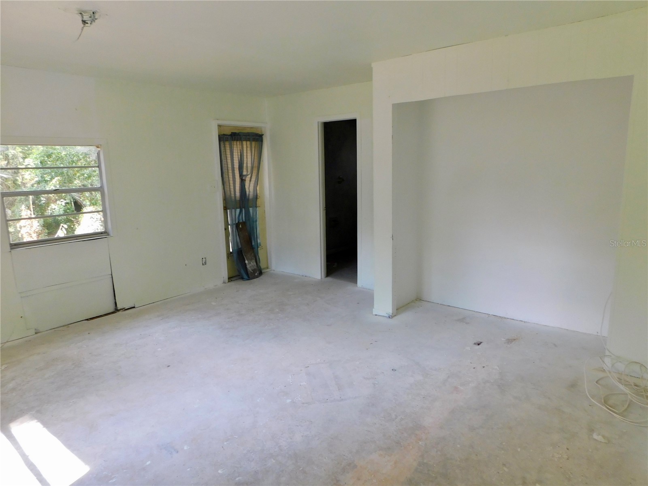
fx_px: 431
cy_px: 243
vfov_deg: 58.9
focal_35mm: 23
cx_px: 324
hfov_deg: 73.9
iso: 125
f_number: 3
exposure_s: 1/50
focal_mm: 4
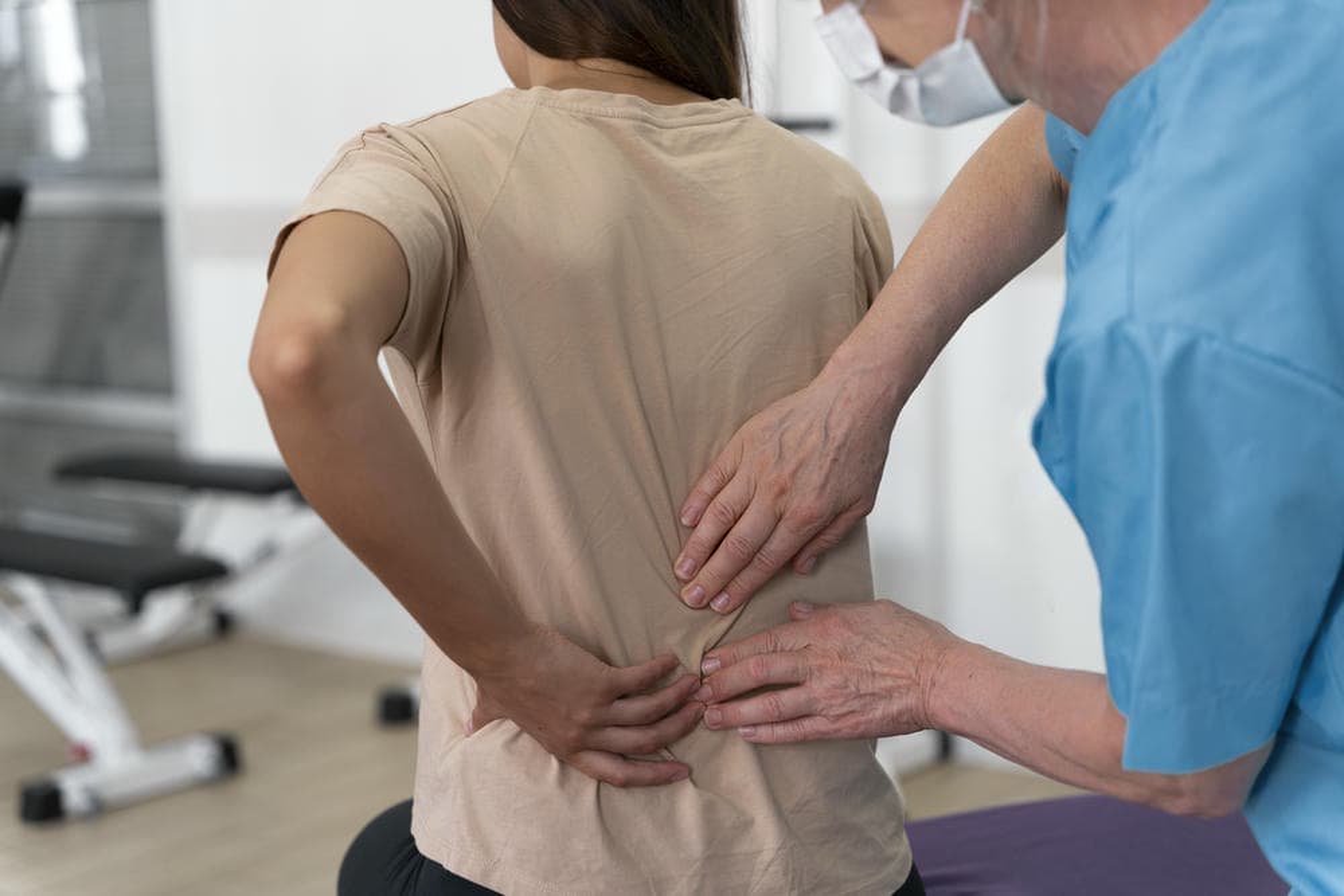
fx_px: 2378
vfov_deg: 21.3
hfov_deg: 31.6
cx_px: 672
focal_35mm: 64
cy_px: 448
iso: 500
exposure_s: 1/250
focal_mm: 63.7
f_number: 2.8
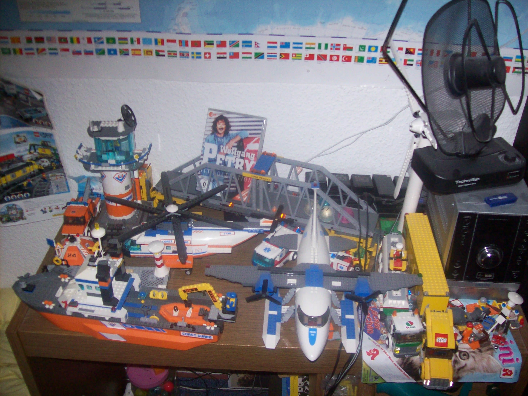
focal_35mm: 36
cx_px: 264
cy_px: 198
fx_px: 549
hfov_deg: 51.4
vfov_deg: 39.6
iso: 200
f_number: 2.7
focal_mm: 6
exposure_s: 1/64
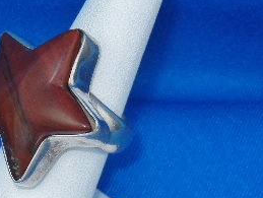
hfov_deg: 10.4
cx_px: 45
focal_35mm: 190
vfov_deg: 7.8
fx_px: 1446
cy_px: 158
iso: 200
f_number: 4.3
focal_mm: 13.9
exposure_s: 1/30
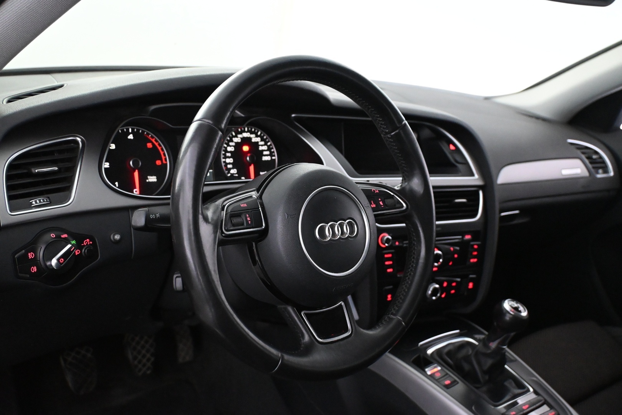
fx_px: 622
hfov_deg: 53.1
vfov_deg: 36.9
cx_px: 311
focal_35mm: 36
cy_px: 208
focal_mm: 24
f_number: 4.2
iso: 5600
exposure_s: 1/60
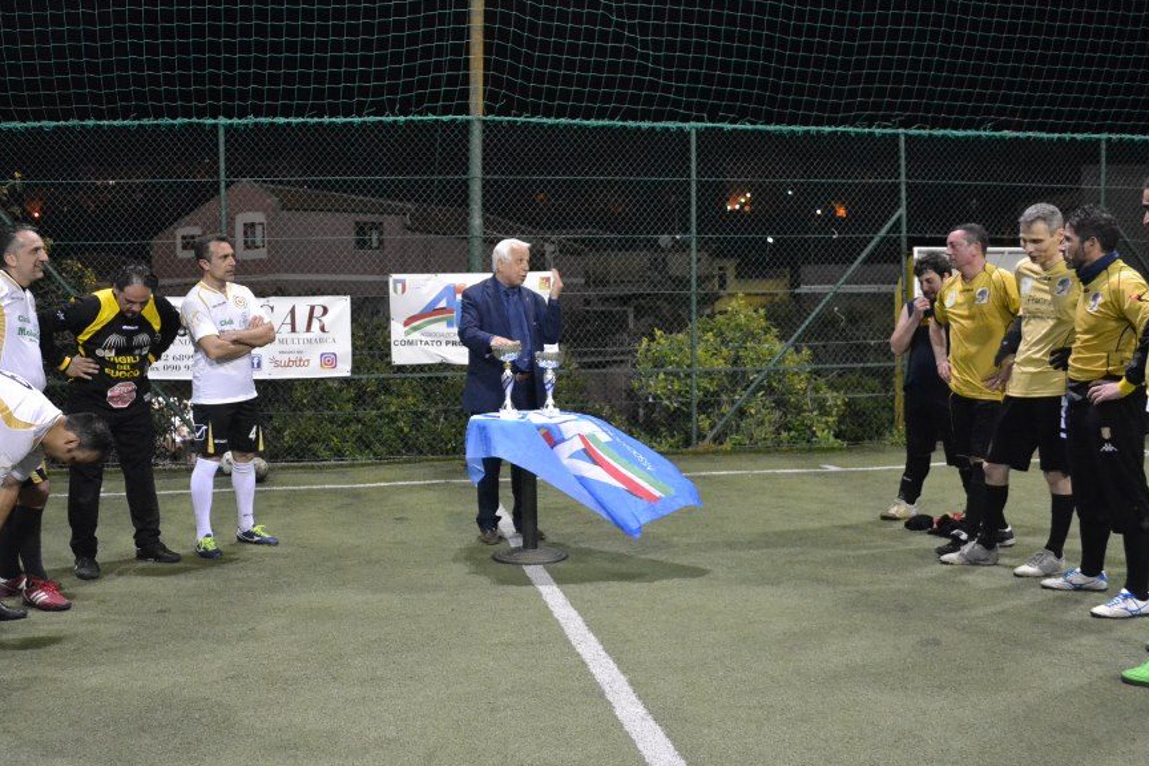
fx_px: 1021
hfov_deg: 58.6
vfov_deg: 41.1
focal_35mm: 32
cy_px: 361
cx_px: 521
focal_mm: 18
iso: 3200
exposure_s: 1/40
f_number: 3.5
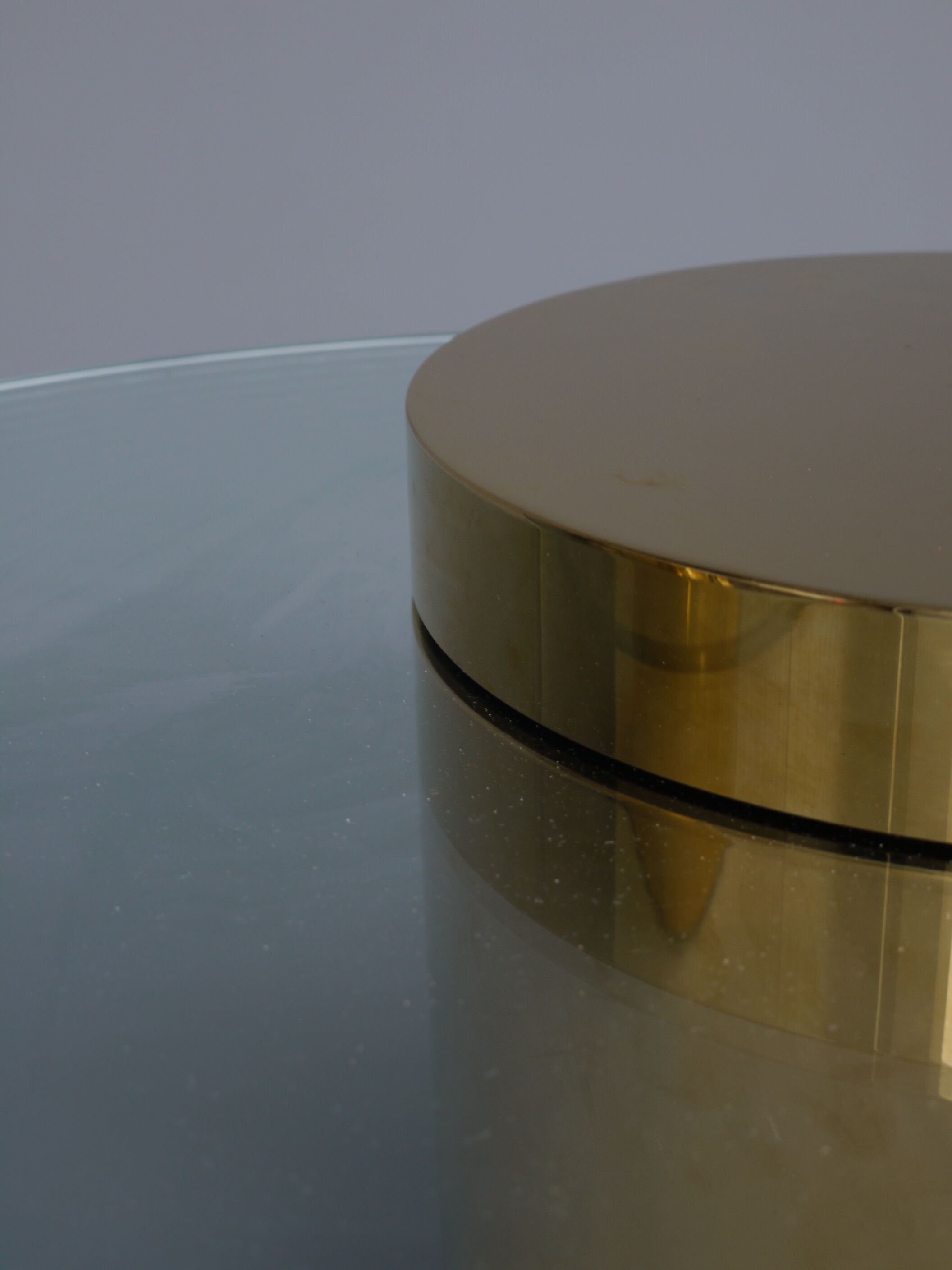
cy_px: 635
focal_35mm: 58
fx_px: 2127
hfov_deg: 25.2
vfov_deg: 33.2
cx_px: 476
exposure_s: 1/20
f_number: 5.2
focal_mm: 29
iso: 100
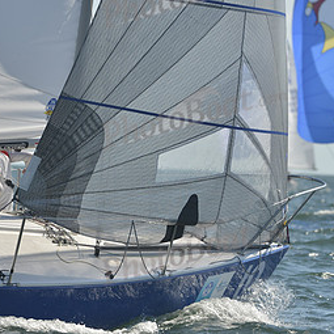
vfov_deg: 3.1
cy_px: 201
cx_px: 35
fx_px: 6113
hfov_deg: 3.1
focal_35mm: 560
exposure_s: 1/1250
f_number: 6.3
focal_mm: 290
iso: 200
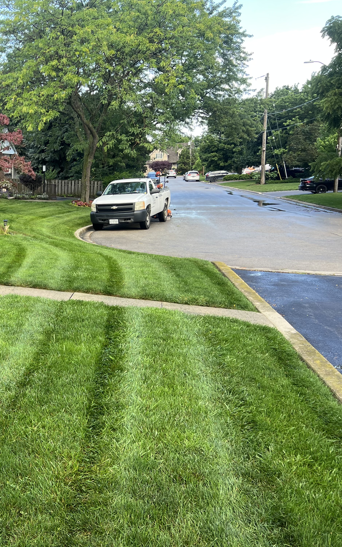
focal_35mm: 37
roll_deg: +2.4
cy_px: 272
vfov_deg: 52.7
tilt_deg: -10.2
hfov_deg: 31.3
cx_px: -17
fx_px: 552
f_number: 1.5
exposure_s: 1/201
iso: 40
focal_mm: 5.7
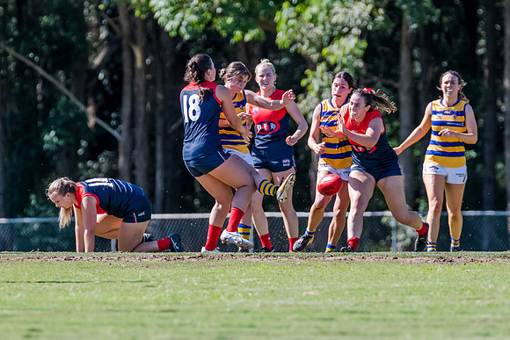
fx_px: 9188
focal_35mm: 648
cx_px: 235
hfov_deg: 3.2
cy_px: 167
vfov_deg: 2.1
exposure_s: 1/1600
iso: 800
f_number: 5.6
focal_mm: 420
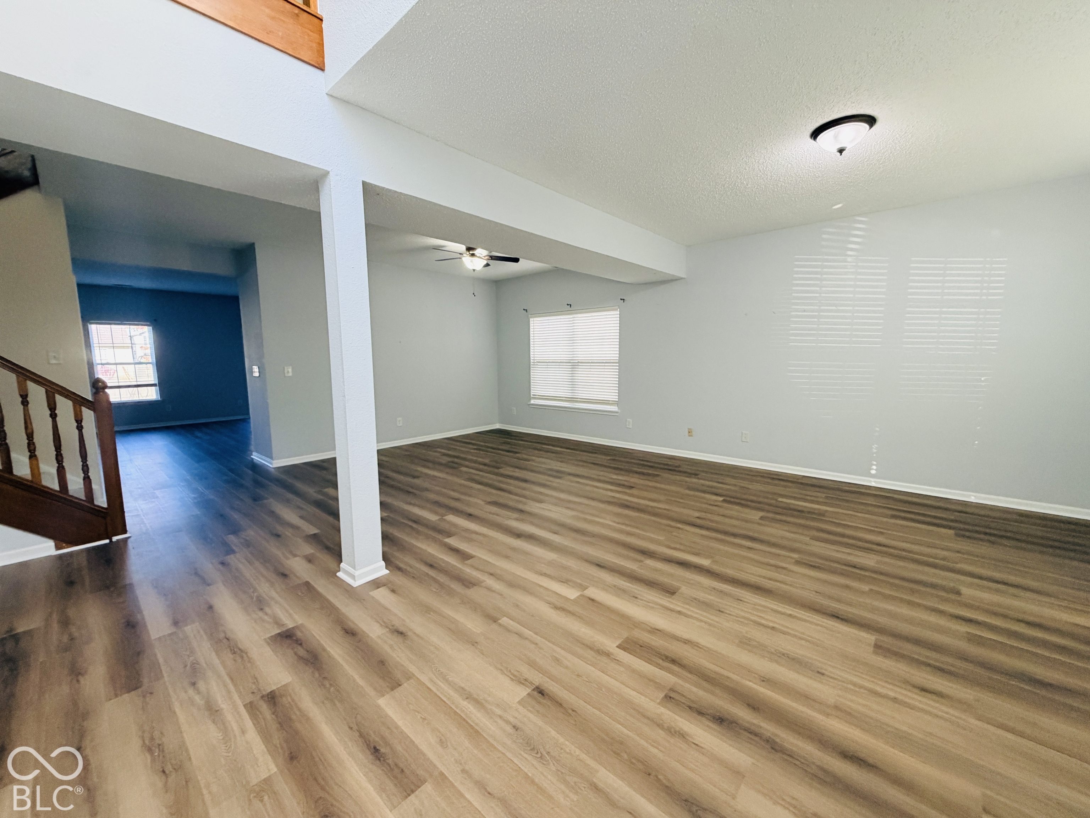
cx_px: 545
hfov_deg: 102.1
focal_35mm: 14
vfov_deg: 85.7
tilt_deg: -7.4
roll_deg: +0.6
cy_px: 409
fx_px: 441
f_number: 2.2
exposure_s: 1/120
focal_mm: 2.22
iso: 250
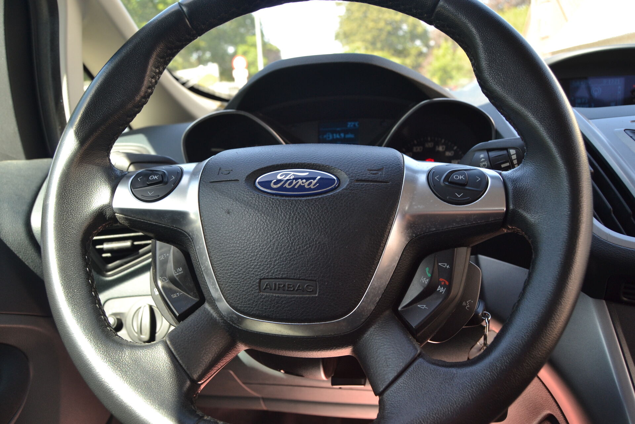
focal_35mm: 27
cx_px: 318
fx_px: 476
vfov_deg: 47.9
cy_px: 212
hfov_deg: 67.4
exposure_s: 1/125
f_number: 5.6
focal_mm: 18
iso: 280
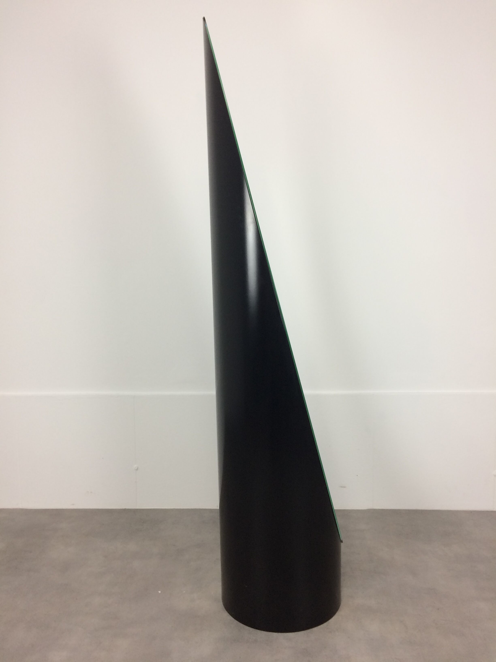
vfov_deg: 61.7
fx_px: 554
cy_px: 331
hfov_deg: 48.2
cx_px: 248
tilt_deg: -9.0
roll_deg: +1.5
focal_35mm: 29
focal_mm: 4.15
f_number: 2.2
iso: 40
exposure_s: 1/33
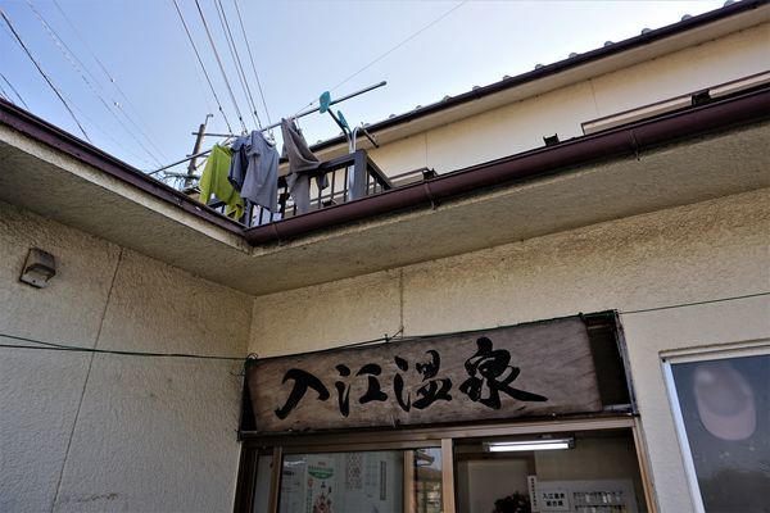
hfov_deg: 73.7
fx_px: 513
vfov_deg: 53.1
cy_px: 256
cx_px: 385
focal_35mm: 24
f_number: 7.1
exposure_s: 1/100
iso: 100
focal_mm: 16
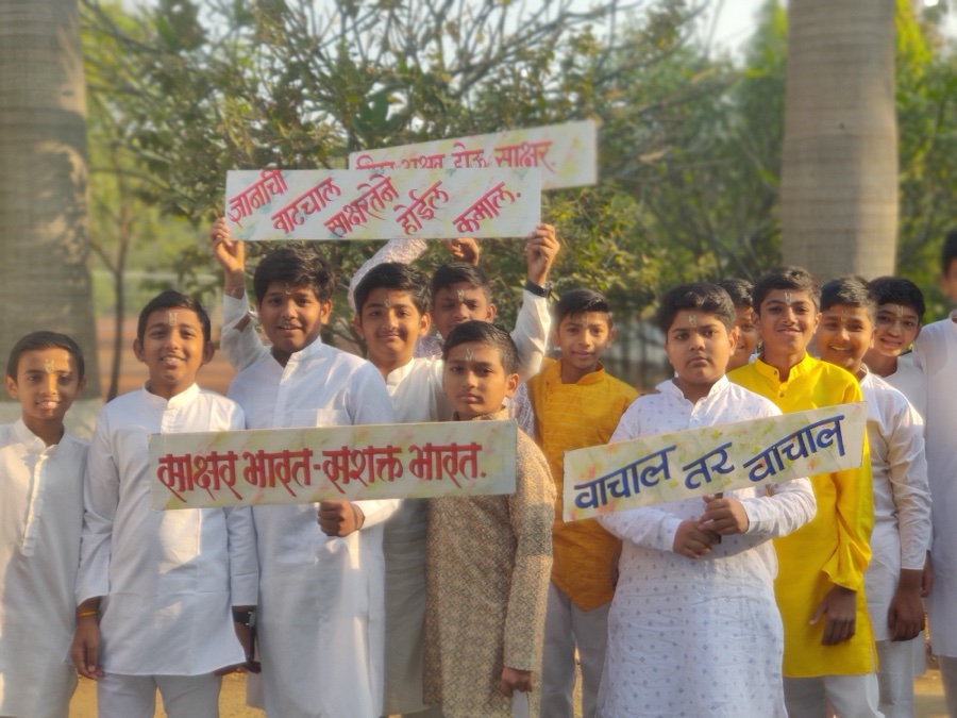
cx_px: 478
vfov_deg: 22.3
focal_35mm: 66
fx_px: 1825
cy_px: 359
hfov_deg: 29.4
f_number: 2.2
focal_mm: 6.22
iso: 100
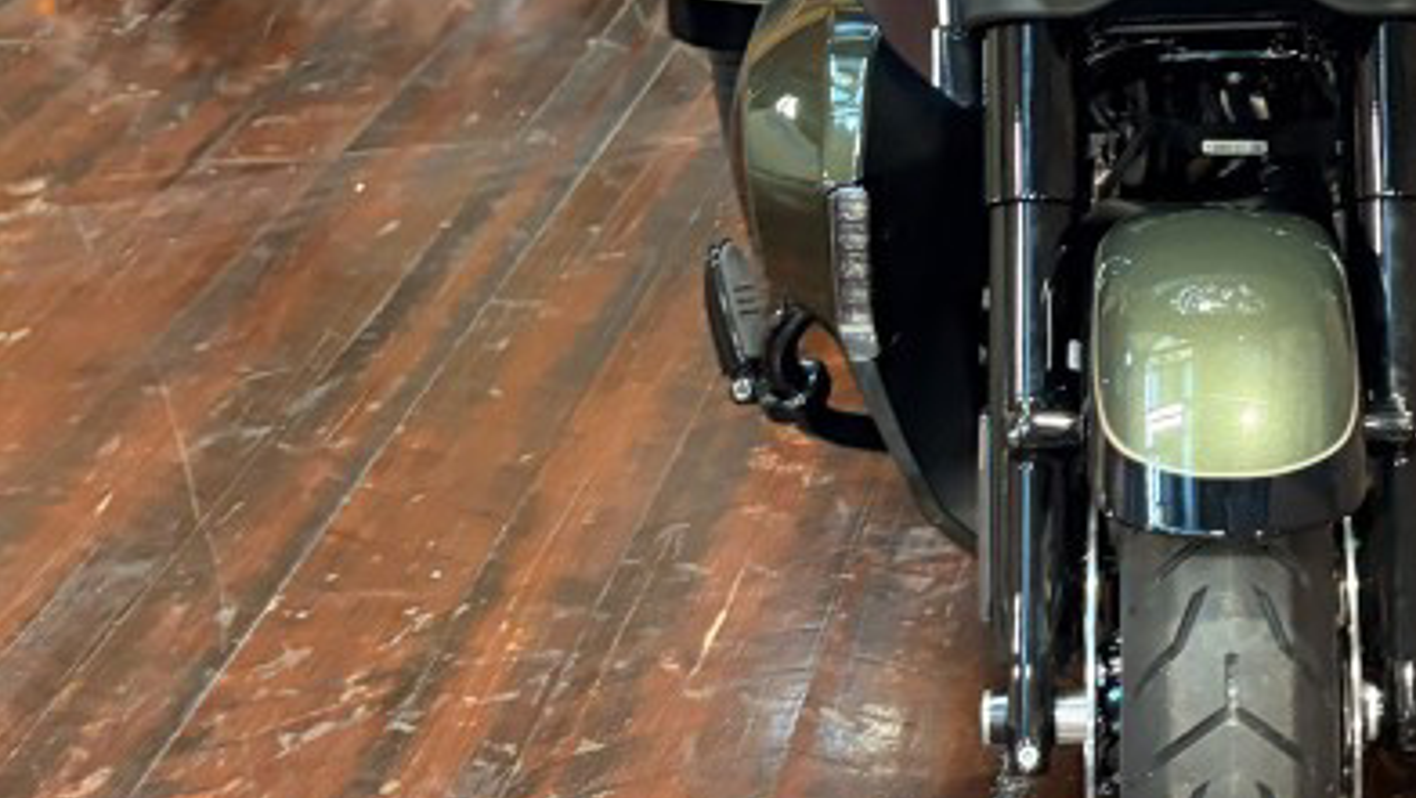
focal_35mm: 77
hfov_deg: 26.5
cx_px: 1288
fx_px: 2893
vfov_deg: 15.5
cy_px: 43
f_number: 1.6
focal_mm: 5.96
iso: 400
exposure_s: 1/60
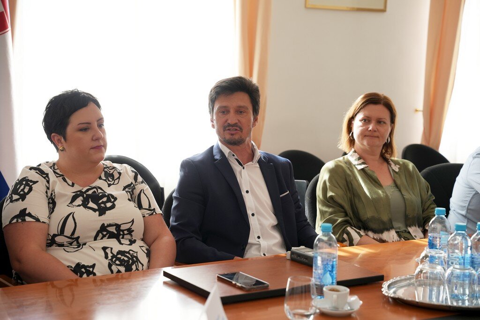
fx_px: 831
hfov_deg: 32.2
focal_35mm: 62
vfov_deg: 21.8
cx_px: 240
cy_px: 160
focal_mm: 62.3
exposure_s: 1/160
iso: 250
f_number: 4
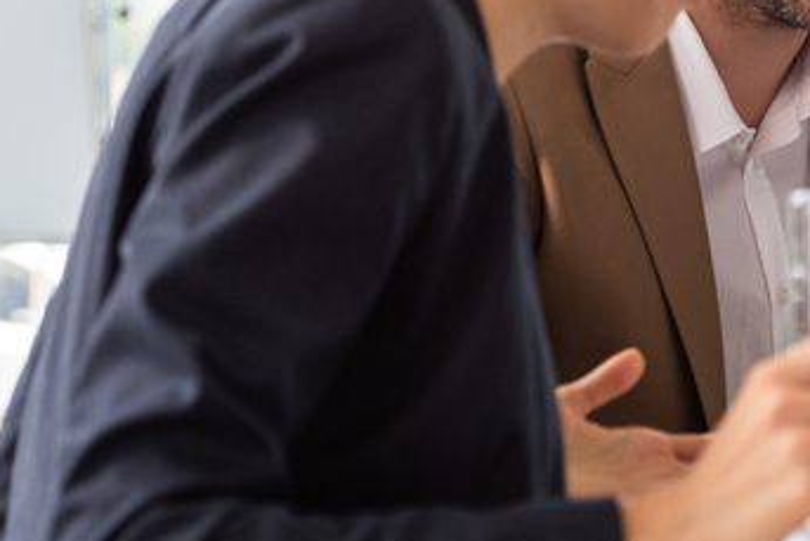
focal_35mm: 204
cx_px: 969
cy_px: 22
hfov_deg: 9.9
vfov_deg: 6.7
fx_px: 4592
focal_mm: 70
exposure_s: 1/250
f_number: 3.5
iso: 500
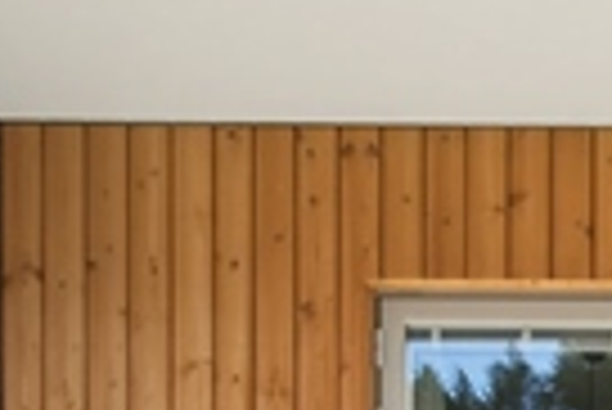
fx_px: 1259
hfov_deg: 23.6
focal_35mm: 74
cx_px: 824
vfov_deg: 16.4
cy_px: 662
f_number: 8
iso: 200
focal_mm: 19
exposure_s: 1/500
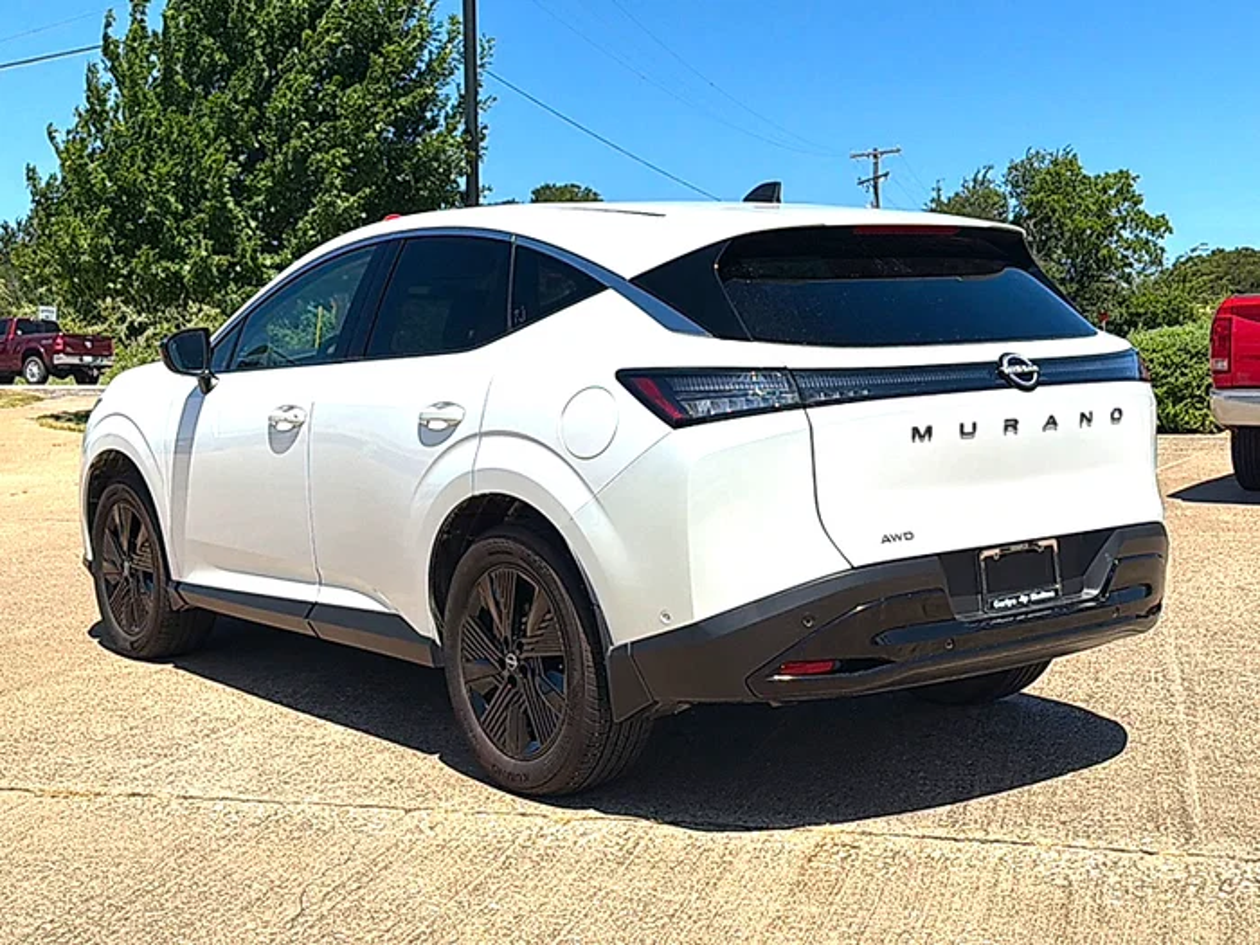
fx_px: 1383
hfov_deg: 49.0
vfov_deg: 37.7
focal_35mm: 38
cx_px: 630
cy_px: 472
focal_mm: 6.76
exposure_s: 1/10309
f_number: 1.78
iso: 80
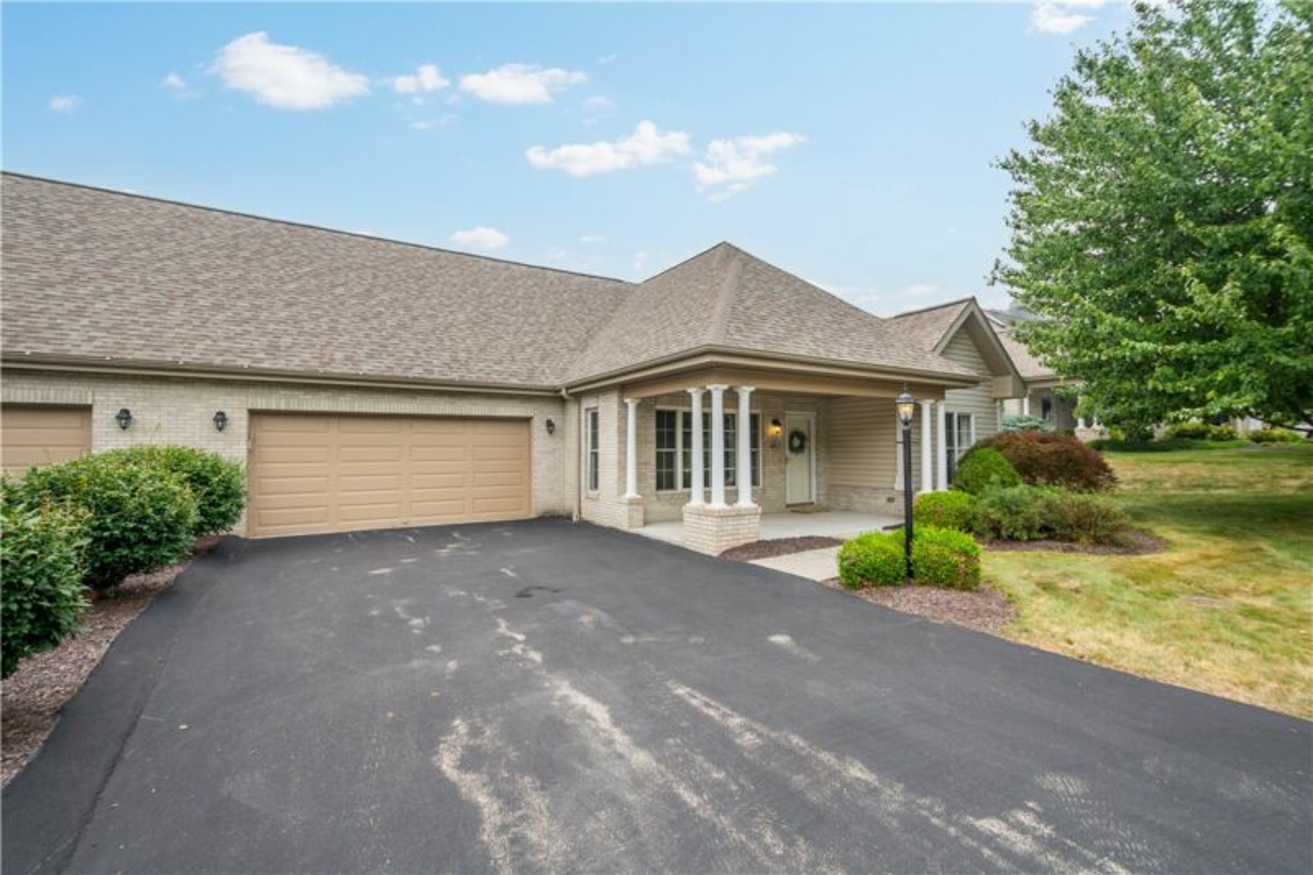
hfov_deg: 100.4
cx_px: 656
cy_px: 438
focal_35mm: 15
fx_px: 547
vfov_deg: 77.3
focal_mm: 10
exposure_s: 1/250
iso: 100
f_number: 6.3
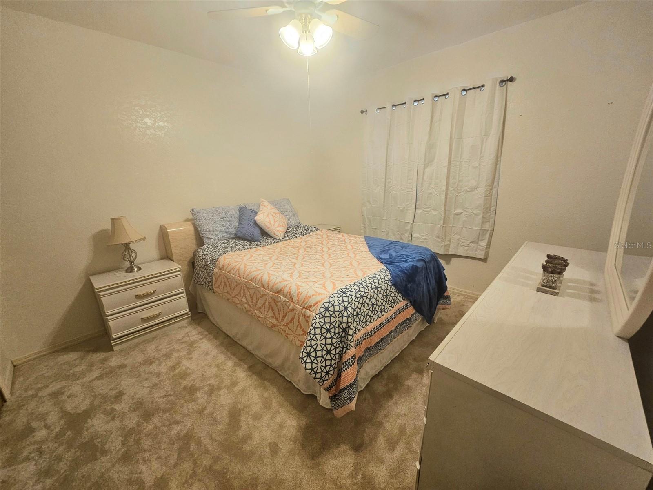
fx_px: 245
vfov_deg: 89.9
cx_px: 326
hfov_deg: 106.2
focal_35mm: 13
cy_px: 245
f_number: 2.2
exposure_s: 1/60.2
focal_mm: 2.2
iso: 200
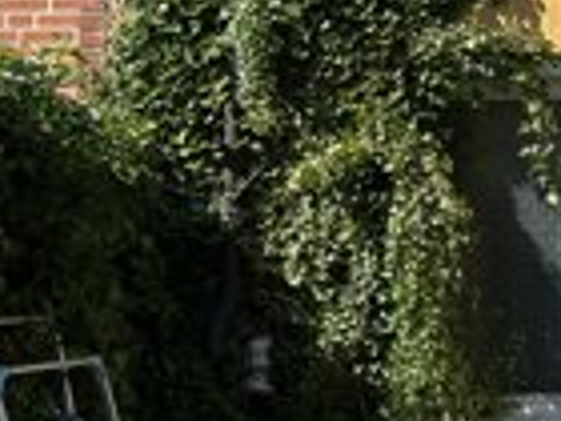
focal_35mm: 89
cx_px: 934
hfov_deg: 18.4
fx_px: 1442
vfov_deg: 16.6
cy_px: 168
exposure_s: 1/4444
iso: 50
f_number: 1.5
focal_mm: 5.7
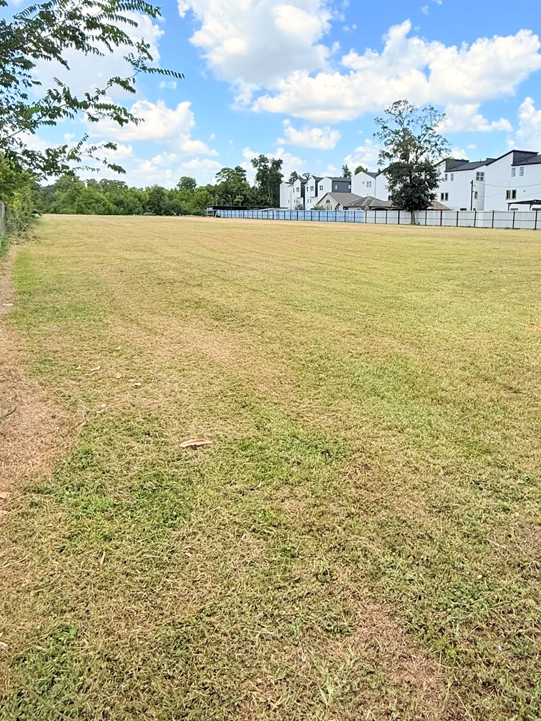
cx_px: 327
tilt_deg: -7.0
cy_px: 288
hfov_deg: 52.7
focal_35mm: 26
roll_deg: -1.2
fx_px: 542
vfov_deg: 66.7
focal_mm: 2.22
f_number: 2.2
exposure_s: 1/1745
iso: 50
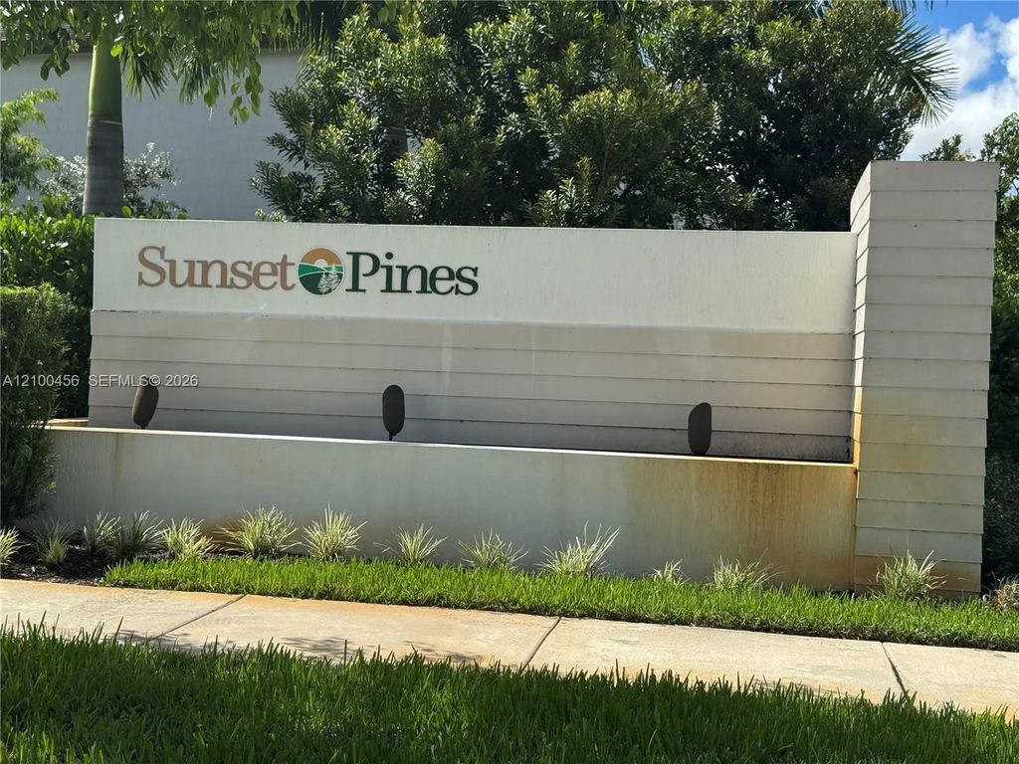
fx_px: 1413
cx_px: 510
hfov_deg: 39.7
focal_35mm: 48
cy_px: 382
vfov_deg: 30.3
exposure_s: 1/5376
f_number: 1.78
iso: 64
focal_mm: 6.76
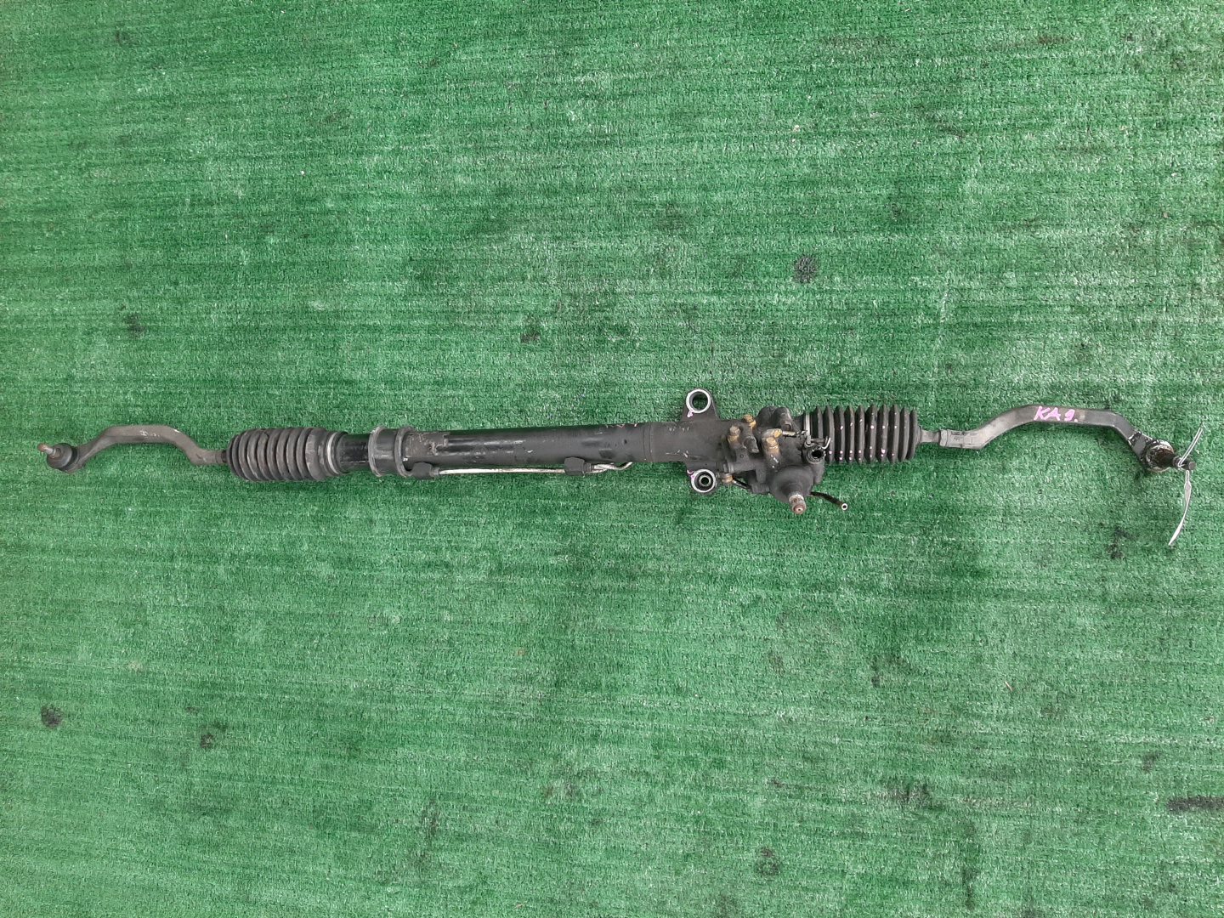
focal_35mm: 26
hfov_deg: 67.3
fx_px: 919
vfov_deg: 53.1
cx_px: 612
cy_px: 459
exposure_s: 1/50
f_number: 1.7
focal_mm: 3.93
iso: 134
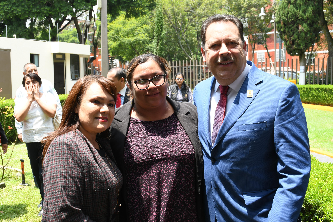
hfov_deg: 43.6
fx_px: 416
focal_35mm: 45
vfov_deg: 29.9
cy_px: 111
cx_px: 166
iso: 200
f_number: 8
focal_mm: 30
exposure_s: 1/100
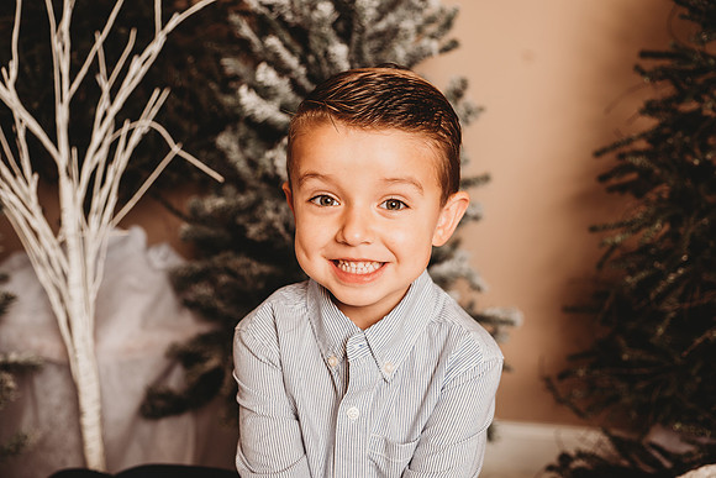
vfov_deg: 28.1
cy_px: 239
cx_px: 358
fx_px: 955
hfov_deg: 41.1
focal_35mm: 48
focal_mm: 48
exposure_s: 1/160
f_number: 4
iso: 100
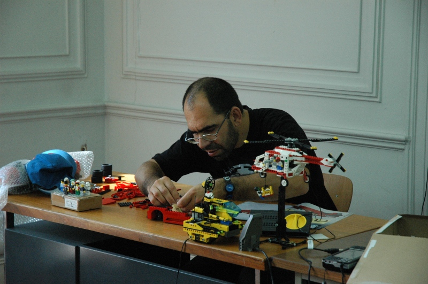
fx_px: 1247
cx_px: 214
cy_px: 142
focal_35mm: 105
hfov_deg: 19.5
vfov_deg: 13.0
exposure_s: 1/60
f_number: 4.5
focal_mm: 70
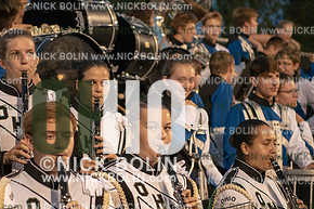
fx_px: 1220
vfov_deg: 9.8
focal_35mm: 140
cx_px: 108
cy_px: 132
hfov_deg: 14.6
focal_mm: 70
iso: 3200
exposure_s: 1/160
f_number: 3.2
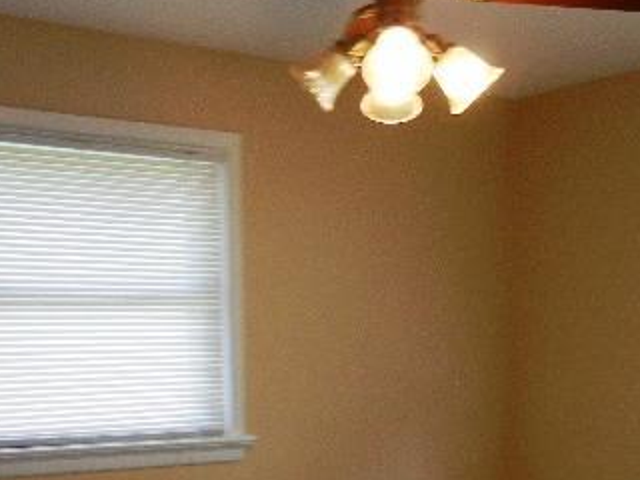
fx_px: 1109
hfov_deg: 32.0
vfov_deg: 23.9
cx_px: 240
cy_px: 402
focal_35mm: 60
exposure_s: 1/30
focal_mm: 5.4
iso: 229
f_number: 3.5
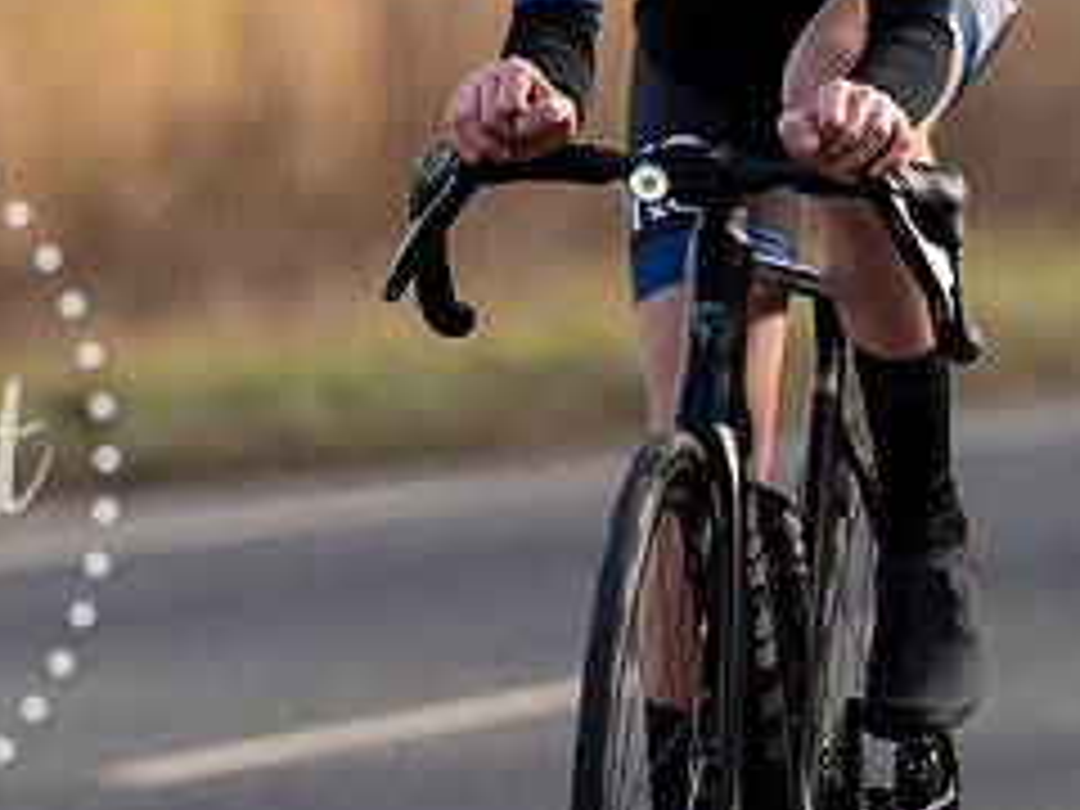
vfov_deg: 2.4
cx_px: 797
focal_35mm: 608
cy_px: -31
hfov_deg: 3.3
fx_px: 18969
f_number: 4
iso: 160
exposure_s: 1/800
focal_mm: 200
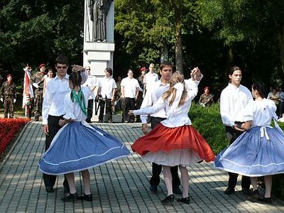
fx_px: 665
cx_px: 142
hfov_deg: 24.1
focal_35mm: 81
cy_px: 106
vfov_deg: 18.2
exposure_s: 1/320
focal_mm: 11.8
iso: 100
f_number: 5.6
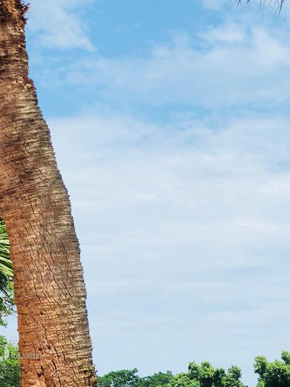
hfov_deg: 13.7
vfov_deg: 18.1
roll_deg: +0.5
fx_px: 1196
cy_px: 357
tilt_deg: +2.6
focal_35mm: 107
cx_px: 258
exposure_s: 1/991
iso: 20
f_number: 2.8
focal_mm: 6.6
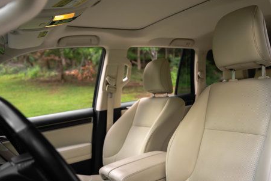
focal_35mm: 34
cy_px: 106
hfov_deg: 54.8
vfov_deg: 38.7
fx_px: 256
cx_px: 179
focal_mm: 24
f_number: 2.8
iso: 640
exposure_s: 1/250
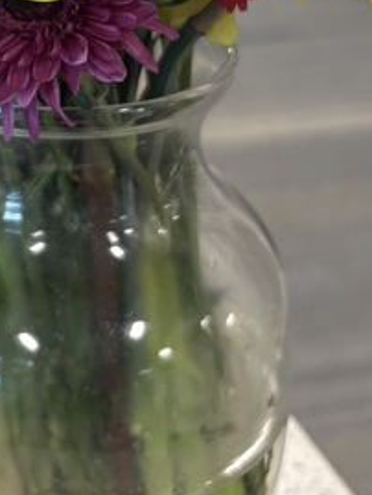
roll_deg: -0.1
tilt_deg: -15.3
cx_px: -53
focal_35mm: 99
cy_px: -131
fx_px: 1417
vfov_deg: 18.6
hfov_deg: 14.5
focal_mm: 5.96
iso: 125
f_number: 1.6
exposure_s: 1/85
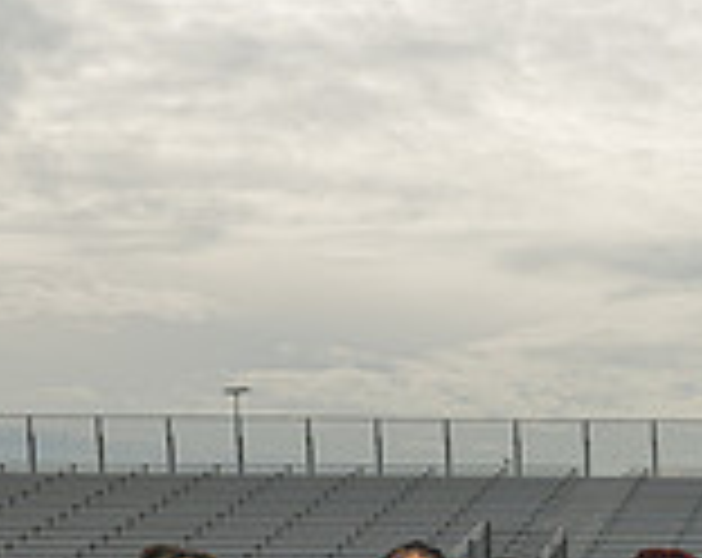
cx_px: 1029
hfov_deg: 19.4
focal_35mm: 87
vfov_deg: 16.0
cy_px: 866
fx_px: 1803
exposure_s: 1/200
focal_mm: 24
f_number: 8
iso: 160
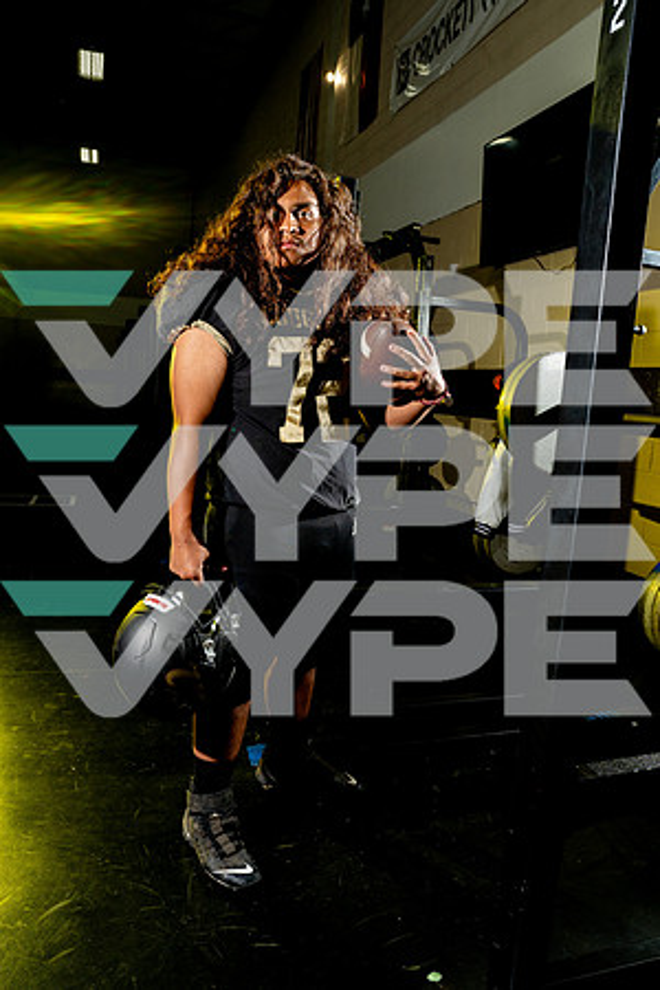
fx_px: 770
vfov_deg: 65.5
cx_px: 330
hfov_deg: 46.4
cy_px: 495
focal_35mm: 28
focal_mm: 28
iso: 250
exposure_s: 1/250
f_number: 8
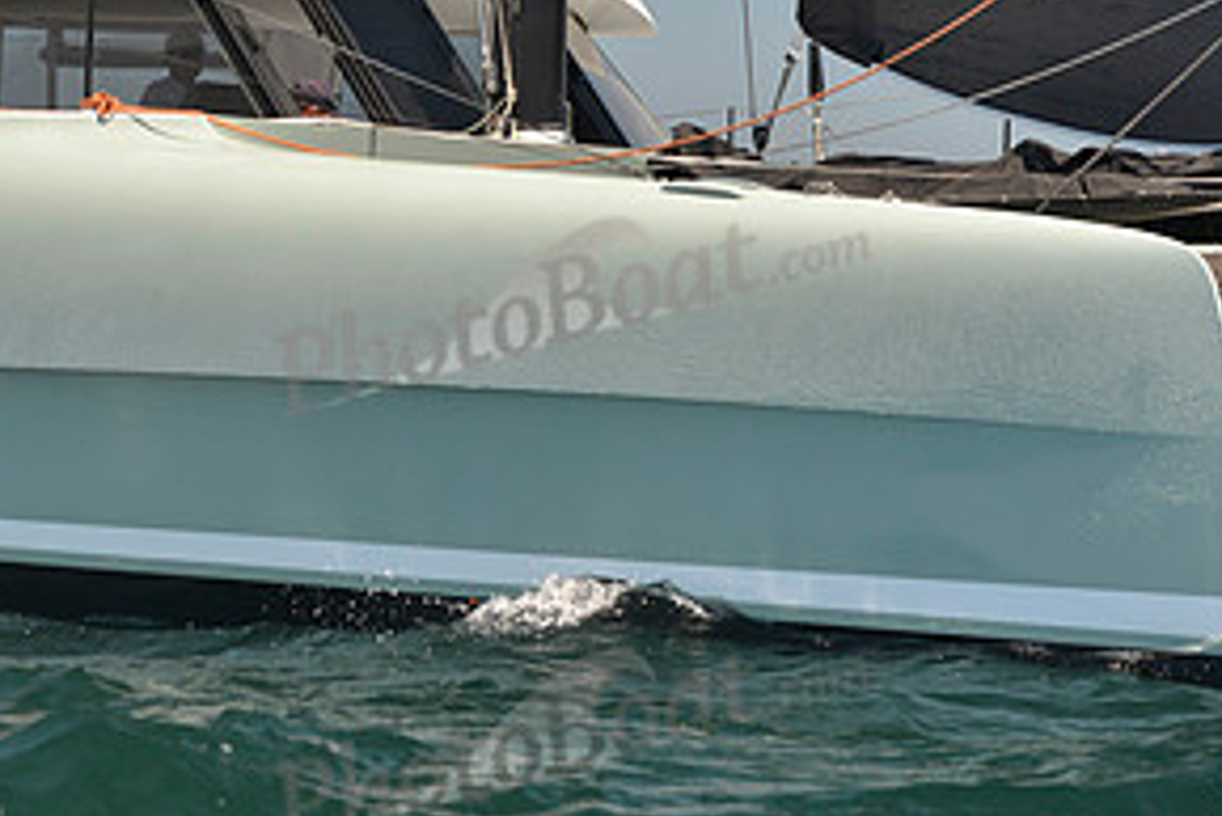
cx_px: 59
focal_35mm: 211
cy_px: 146
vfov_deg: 6.5
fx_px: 7166
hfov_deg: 9.7
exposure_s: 1/800
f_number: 5
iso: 400
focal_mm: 105
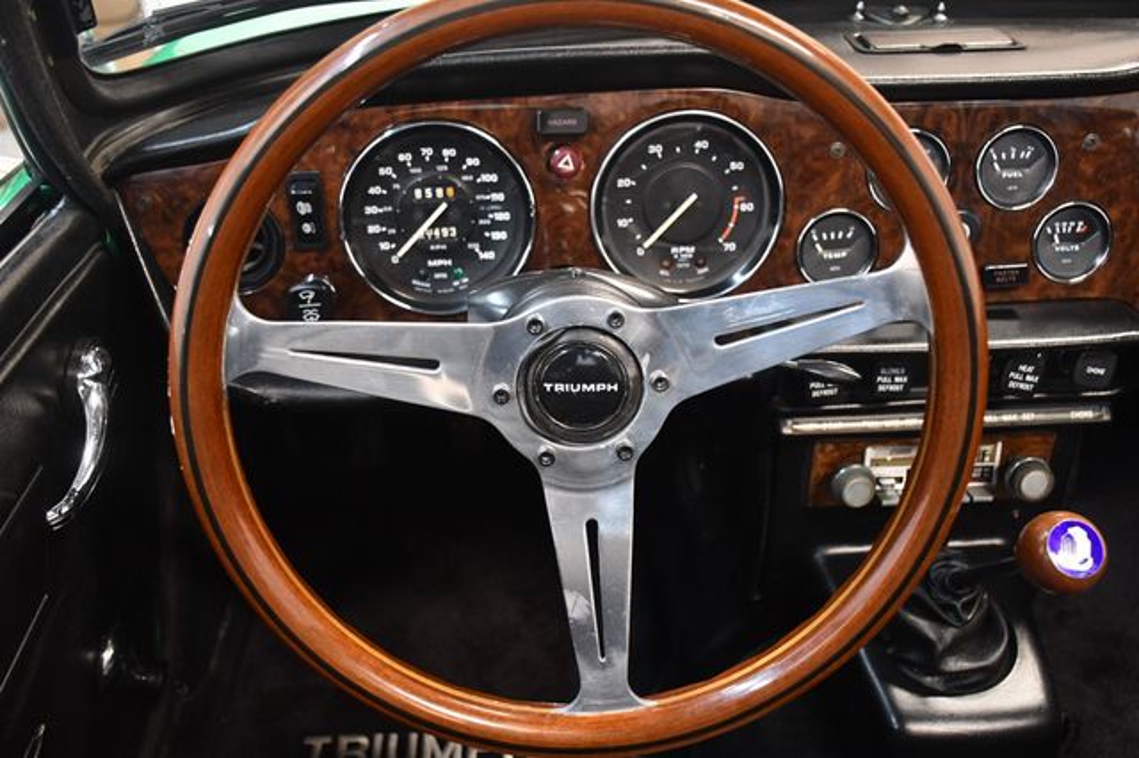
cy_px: 379
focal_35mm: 34
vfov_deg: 38.8
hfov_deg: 55.8
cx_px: 570
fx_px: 1075
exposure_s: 1/60
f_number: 3.8
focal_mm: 23
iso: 3600
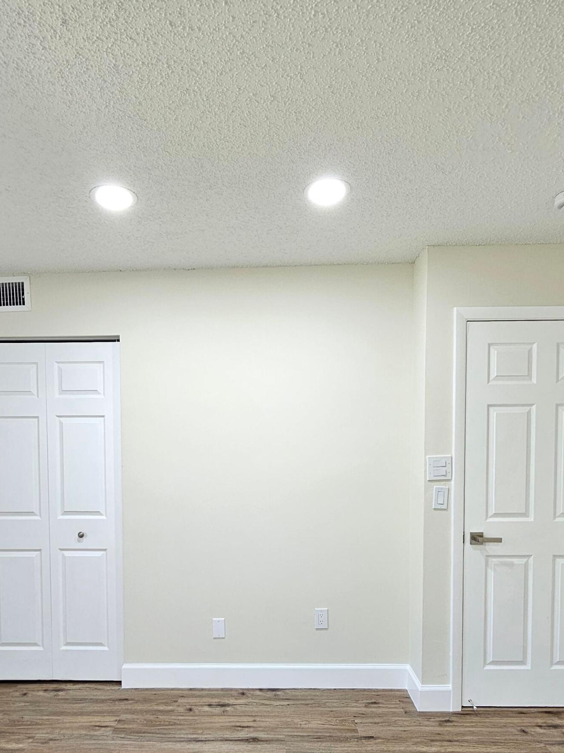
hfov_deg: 61.0
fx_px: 478
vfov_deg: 75.0
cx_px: 257
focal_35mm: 22
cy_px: 472
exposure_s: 1/60
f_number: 2.2
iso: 250
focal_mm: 2.2
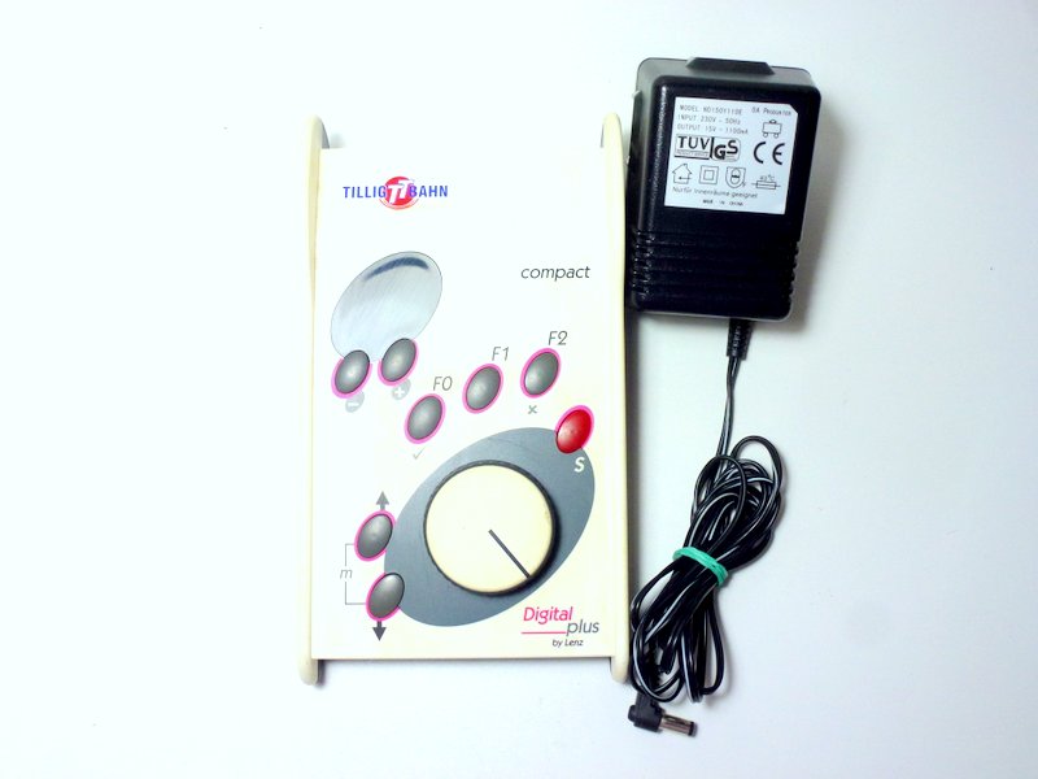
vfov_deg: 42.9
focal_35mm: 33
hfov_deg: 55.4
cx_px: 519
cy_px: 390
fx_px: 990
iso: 100
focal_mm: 5.9
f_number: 3.6
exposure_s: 1/100
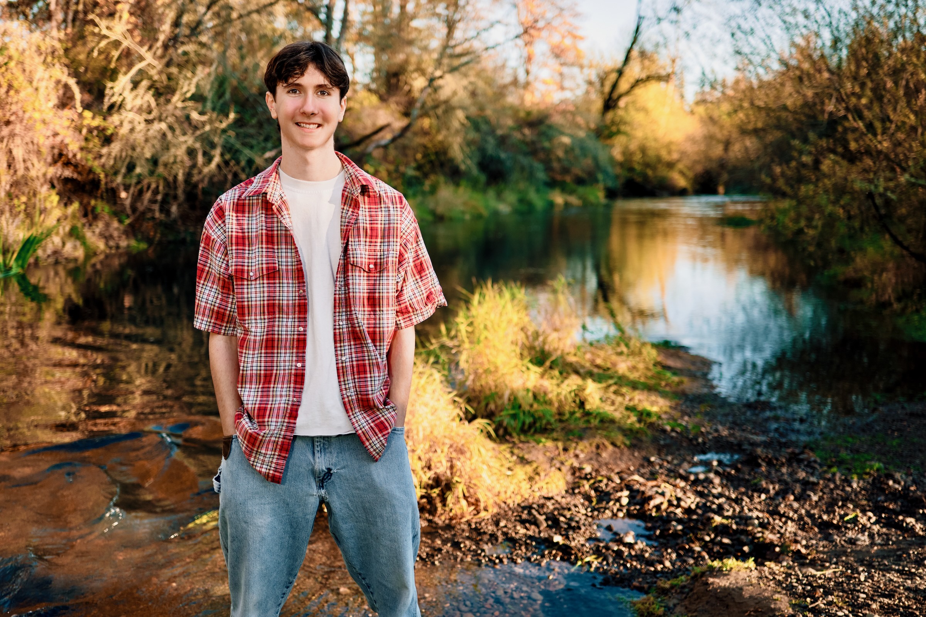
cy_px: 308
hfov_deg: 54.4
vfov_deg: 37.9
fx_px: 900
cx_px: 463
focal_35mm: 35
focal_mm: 23
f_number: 1.4
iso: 320
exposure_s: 1/2000
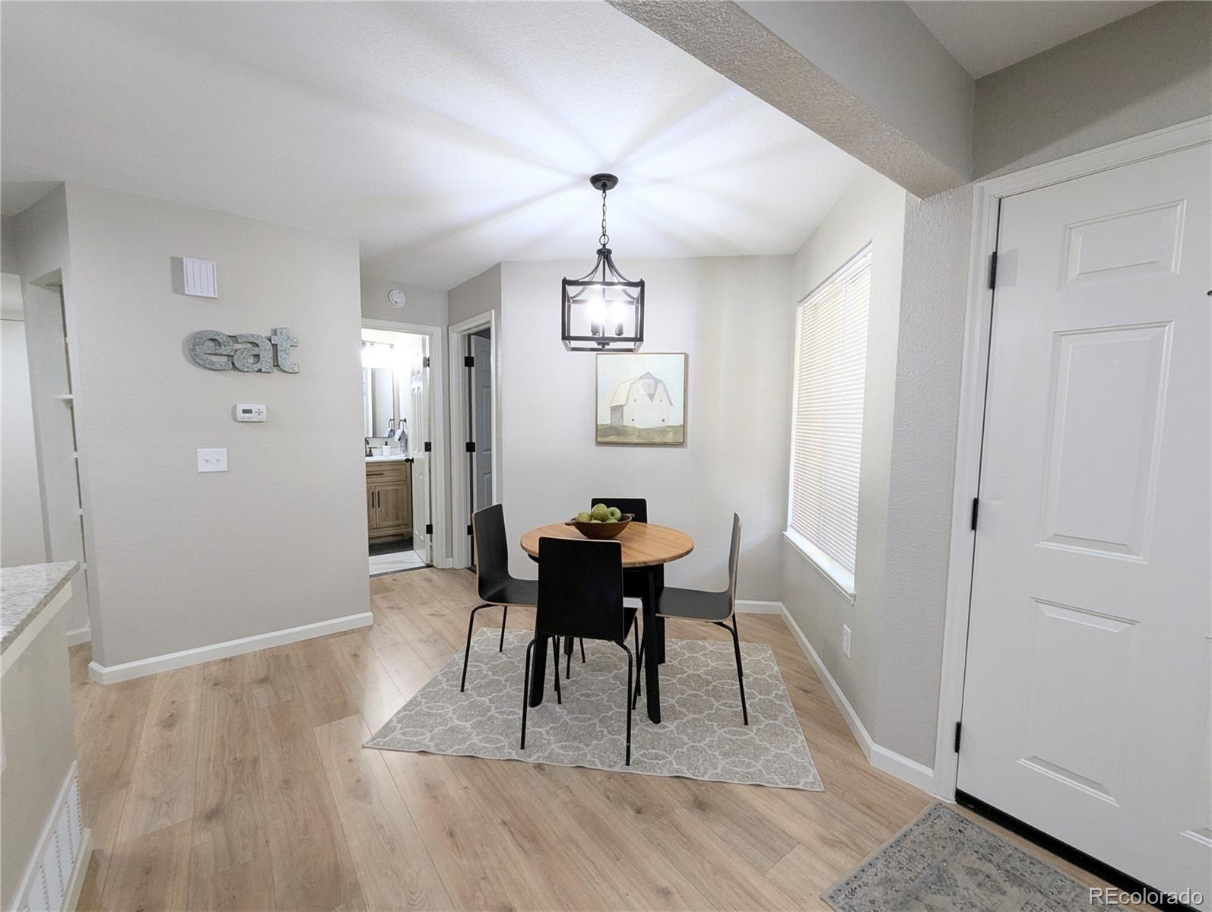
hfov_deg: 106.1
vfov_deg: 90.1
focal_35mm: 13
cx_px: 606
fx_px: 456
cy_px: 456
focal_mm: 1.95
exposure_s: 1/60
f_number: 2.2
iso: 63
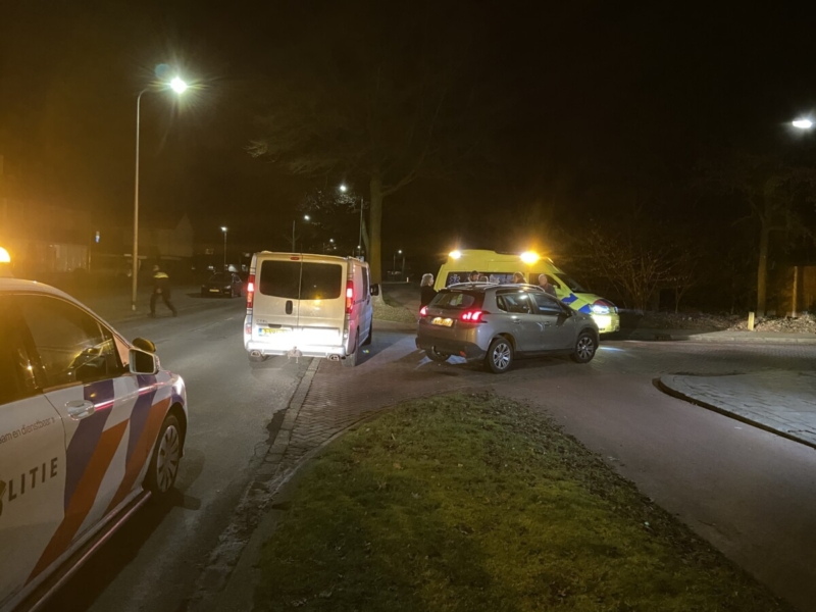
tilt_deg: -3.1
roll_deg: -1.6
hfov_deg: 67.3
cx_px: 408
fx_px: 613
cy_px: 306
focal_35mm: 26
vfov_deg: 53.1
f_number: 1.8
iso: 1000
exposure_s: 1/21
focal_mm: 4.25
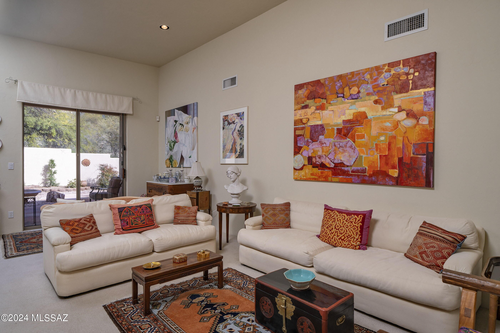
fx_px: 264
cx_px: 250
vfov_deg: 64.5
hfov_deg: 86.9
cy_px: 166
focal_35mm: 19
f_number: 8
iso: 200
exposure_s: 1/160
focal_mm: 19
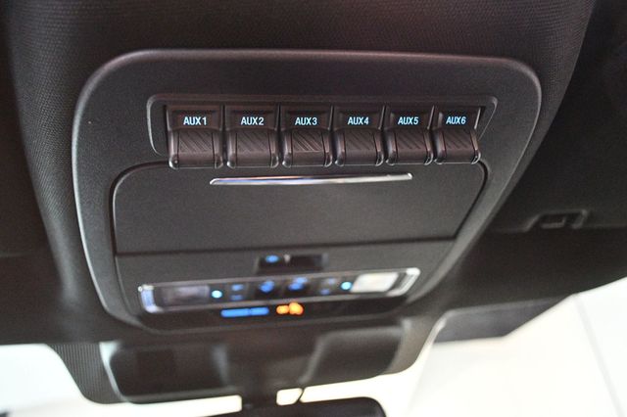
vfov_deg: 43.6
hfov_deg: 62.0
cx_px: 314
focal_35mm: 30
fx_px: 522
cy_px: 208
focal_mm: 20
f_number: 3.8
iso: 7200
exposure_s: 1/60
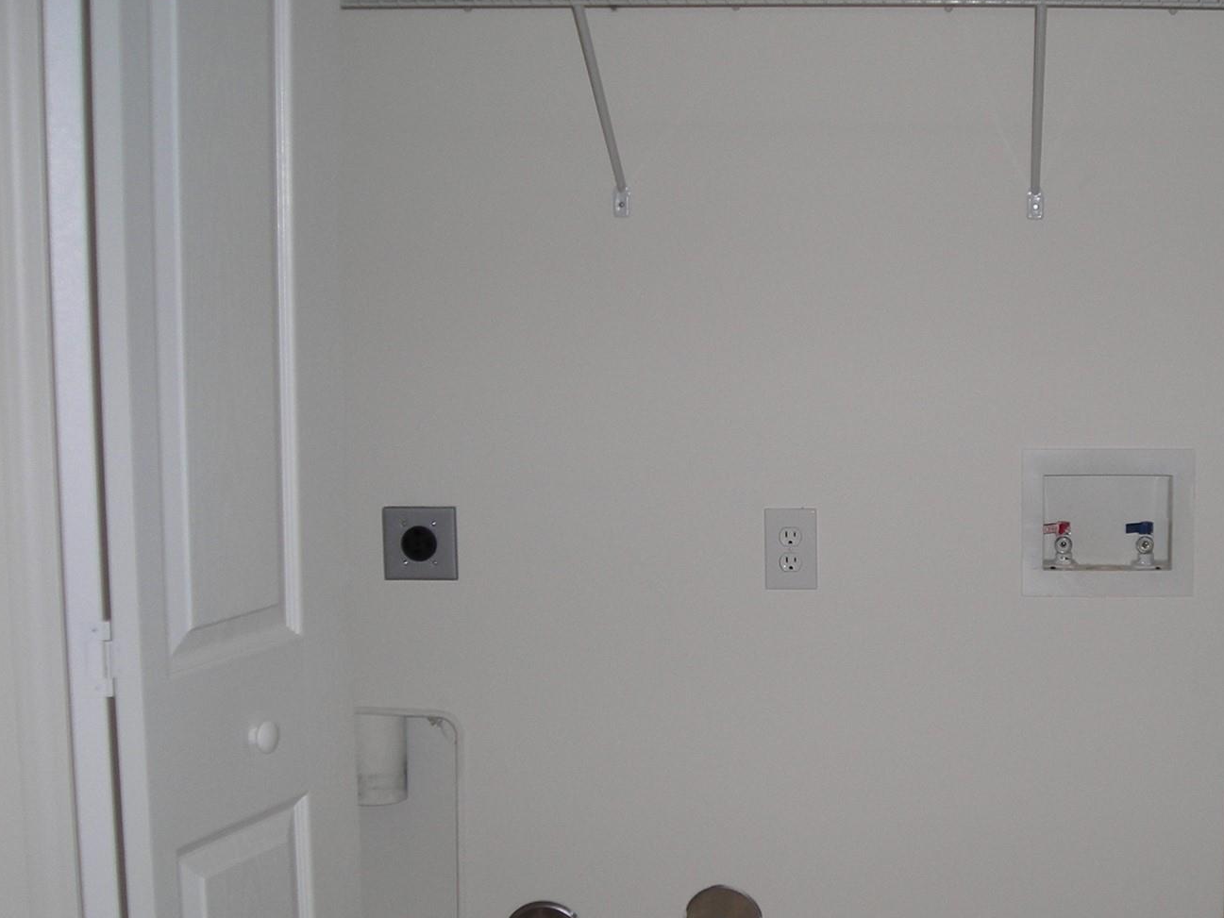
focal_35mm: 60
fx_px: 2122
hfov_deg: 31.8
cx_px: 867
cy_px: 578
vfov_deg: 24.3
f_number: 3.2
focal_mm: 6.3
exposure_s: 1/60
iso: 61
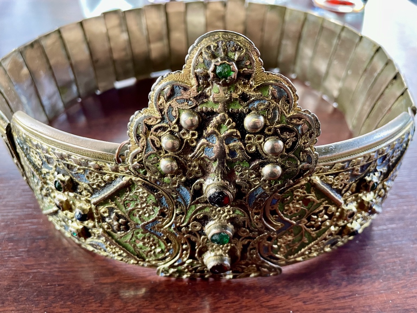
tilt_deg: -44.2
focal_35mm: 26
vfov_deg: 53.1
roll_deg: -1.6
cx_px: 208
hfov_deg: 67.3
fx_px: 313
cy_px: 156
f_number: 1.6
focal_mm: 4.2
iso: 200
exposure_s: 1/60
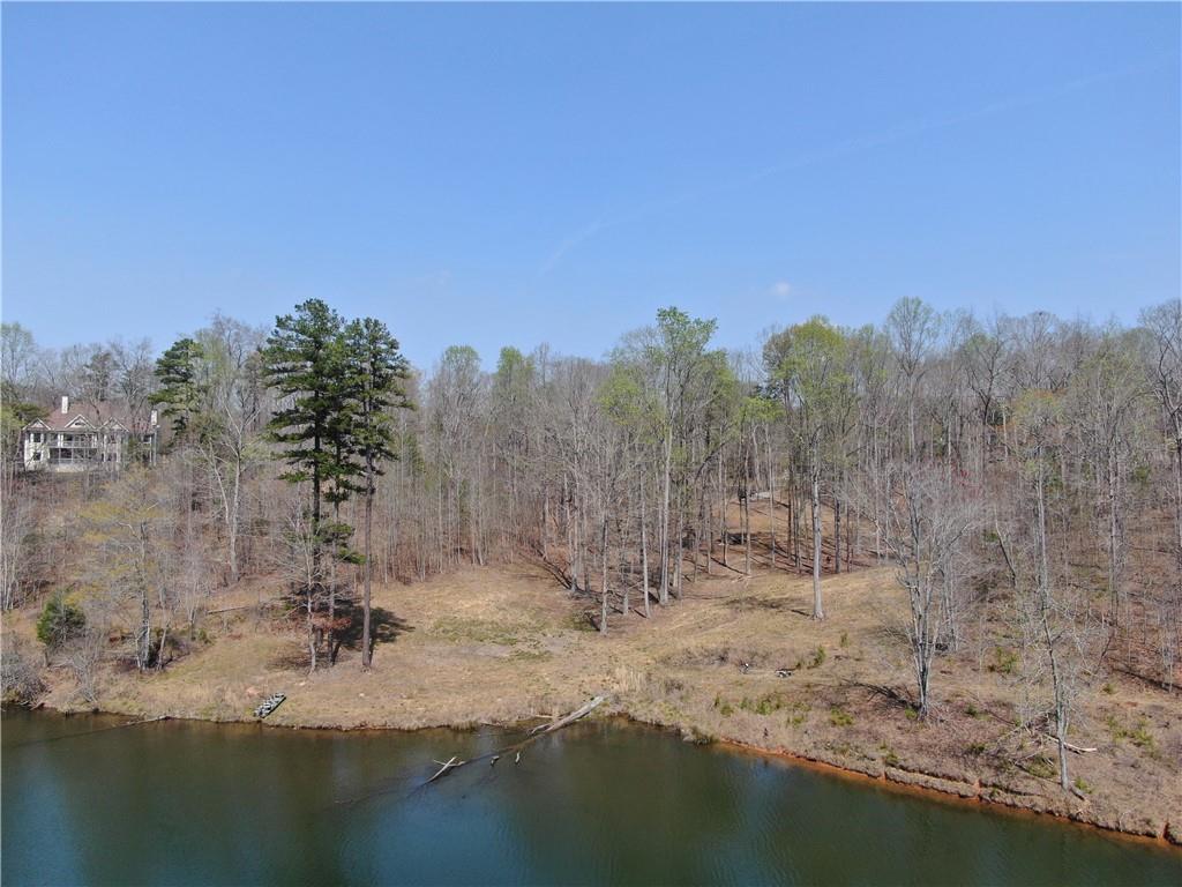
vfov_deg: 56.8
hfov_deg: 71.6
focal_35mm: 24
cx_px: 591
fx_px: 820
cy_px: 444
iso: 100
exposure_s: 1/1250
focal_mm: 4.39
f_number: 2.8
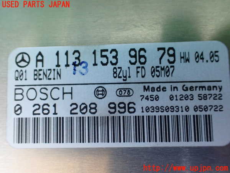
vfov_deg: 46.8
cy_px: 86
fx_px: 199
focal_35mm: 30
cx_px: 115
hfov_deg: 60.0
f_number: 2.3
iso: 640
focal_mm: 5.4
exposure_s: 1/125
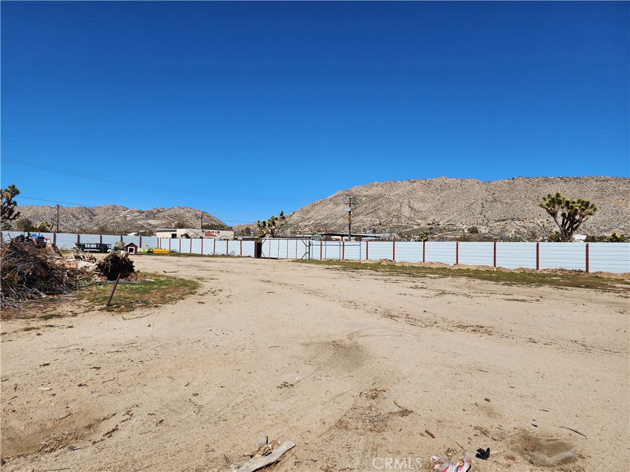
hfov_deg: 73.9
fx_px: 419
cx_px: 315
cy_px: 236
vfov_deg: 58.9
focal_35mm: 23
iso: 12
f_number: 1.8
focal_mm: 6.4
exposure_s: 1/2289
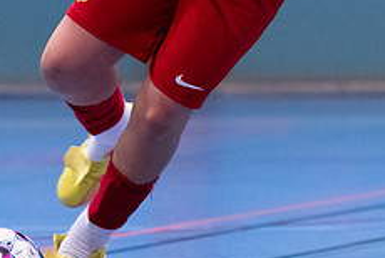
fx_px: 7571
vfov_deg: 2.0
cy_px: 83
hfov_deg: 2.9
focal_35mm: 707
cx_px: 211
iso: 6400
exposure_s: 1/640
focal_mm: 185
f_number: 3.5
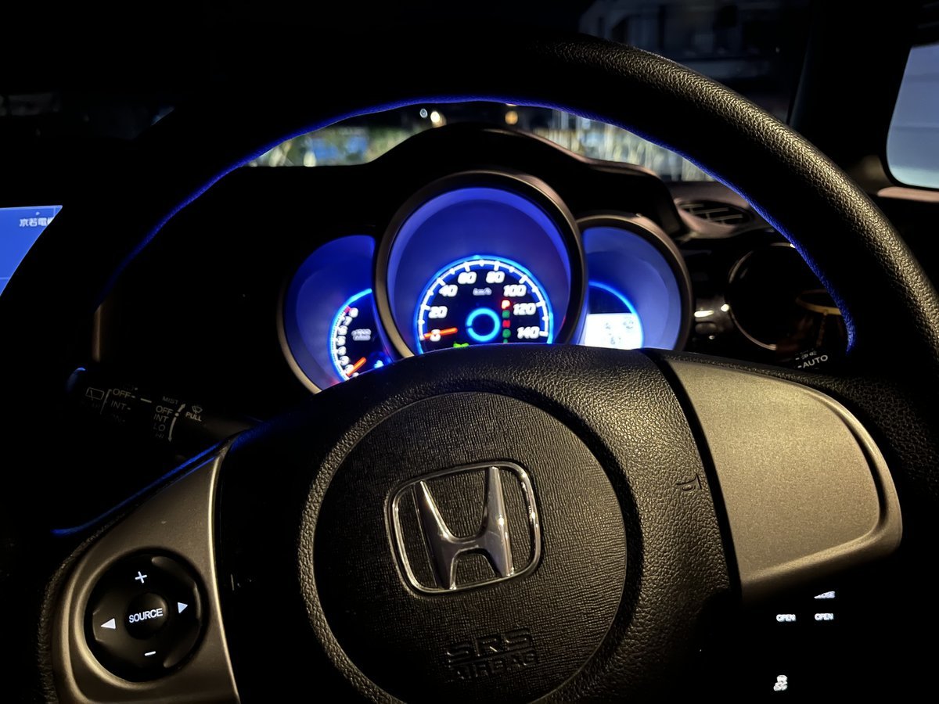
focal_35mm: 26
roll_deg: +2.3
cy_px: 352
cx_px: 470
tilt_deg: -17.6
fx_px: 705
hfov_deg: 67.3
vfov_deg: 53.1
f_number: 1.6
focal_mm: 5.1
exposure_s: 1/5
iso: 800
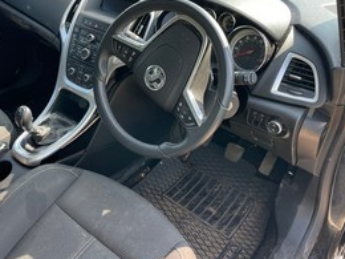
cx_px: 130
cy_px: 106
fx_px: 349
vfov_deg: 40.6
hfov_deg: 52.1
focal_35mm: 35
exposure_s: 1/130
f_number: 1.6
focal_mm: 4.2
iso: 32
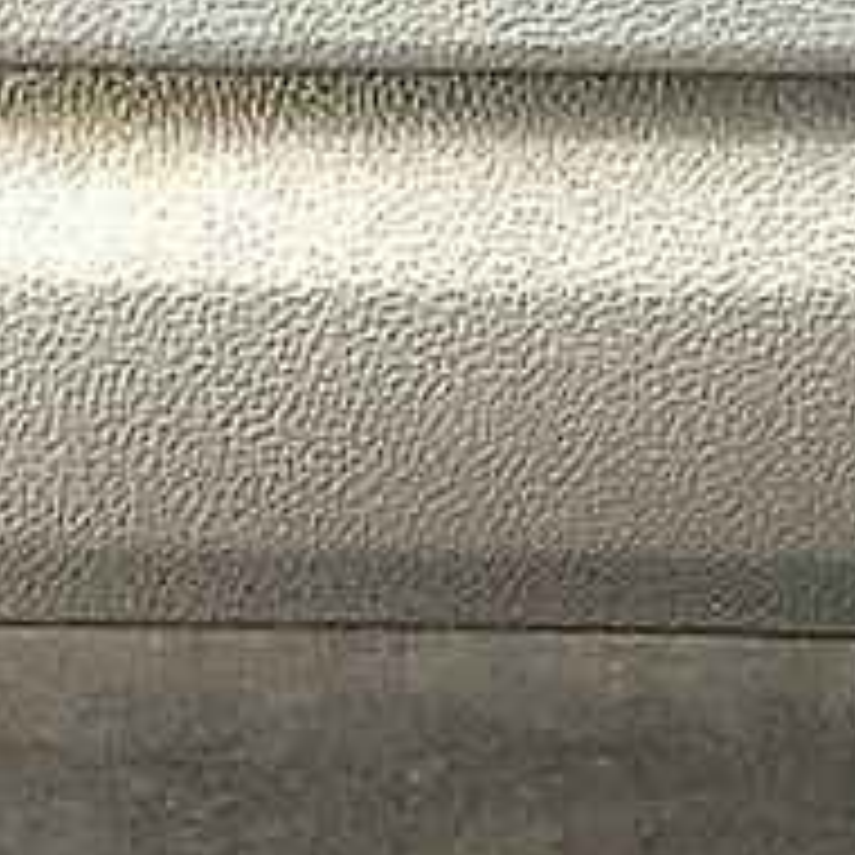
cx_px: 1346
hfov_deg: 12.1
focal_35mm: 137
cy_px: 794
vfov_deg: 12.6
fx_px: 3828
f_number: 1.78
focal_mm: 6.86
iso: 320
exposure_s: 1/40
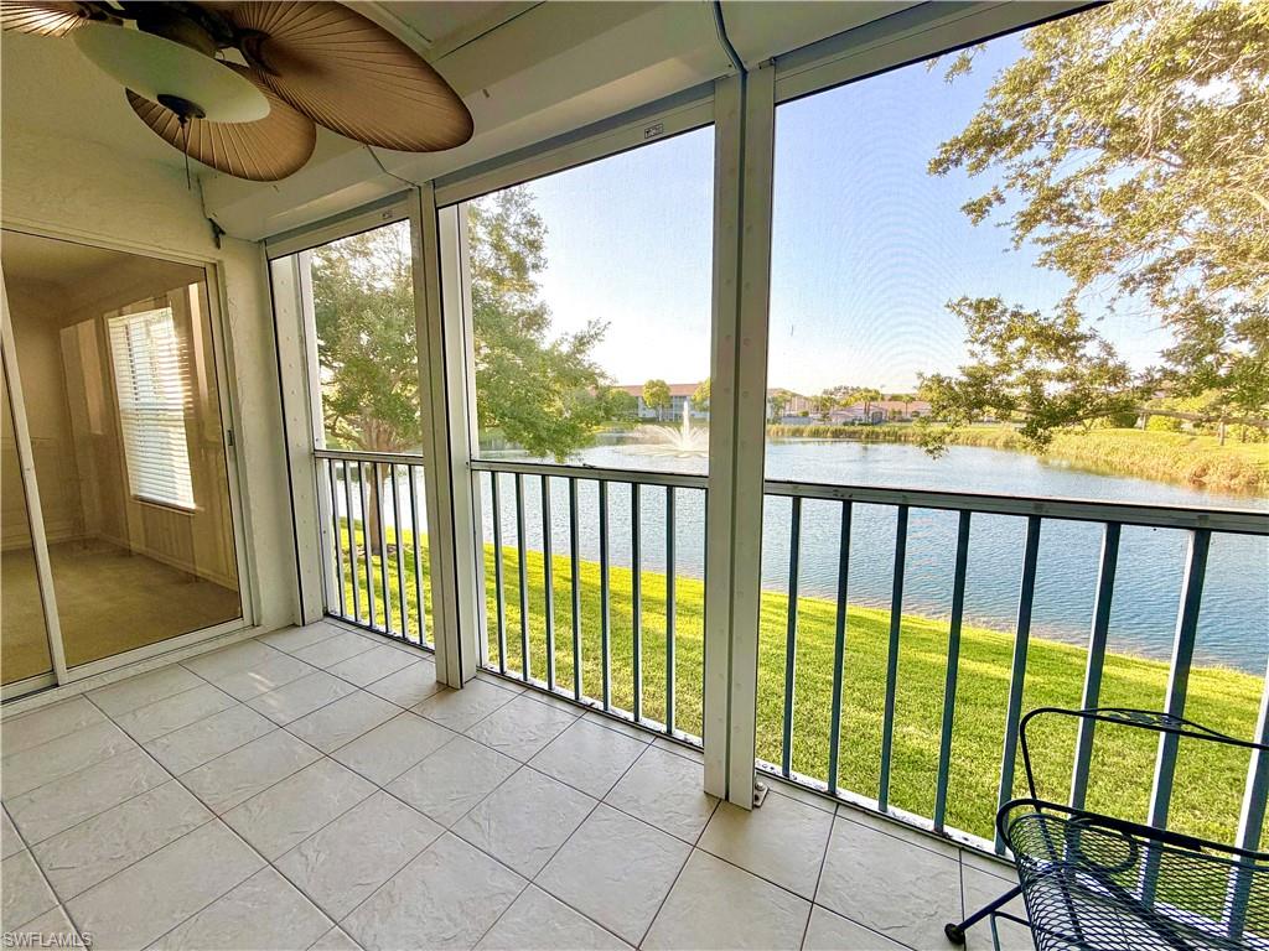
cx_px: 634
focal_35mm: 14
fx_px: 513
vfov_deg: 85.7
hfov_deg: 102.1
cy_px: 476
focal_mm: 2.22
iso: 40
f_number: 2.2
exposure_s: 1/167
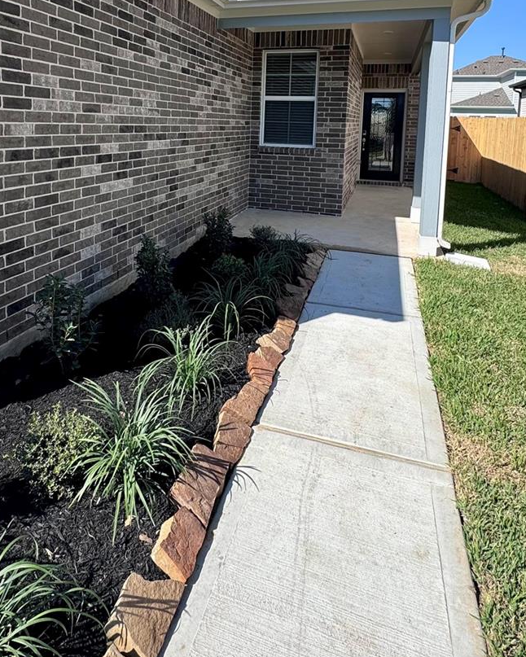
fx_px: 506
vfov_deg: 62.6
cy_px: 173
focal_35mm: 26
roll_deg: -1.7
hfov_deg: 54.6
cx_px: 216
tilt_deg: -5.2
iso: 40
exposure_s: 1/840
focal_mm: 2.22
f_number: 2.2
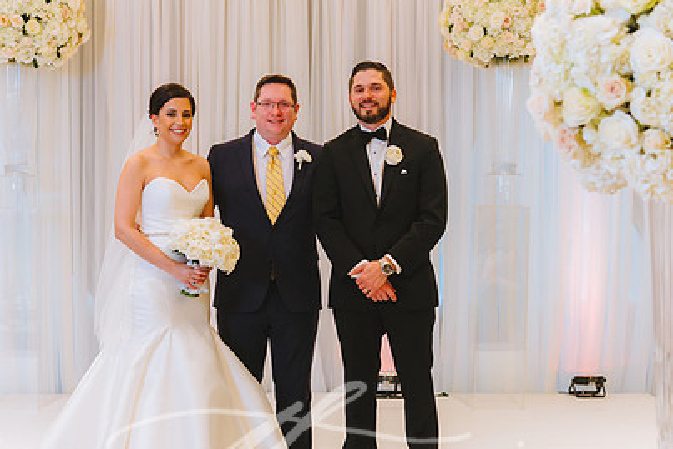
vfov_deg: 19.7
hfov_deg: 29.2
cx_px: 271
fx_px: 1290
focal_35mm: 69
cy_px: 287
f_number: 4
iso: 2000
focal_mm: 48
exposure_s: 1/160
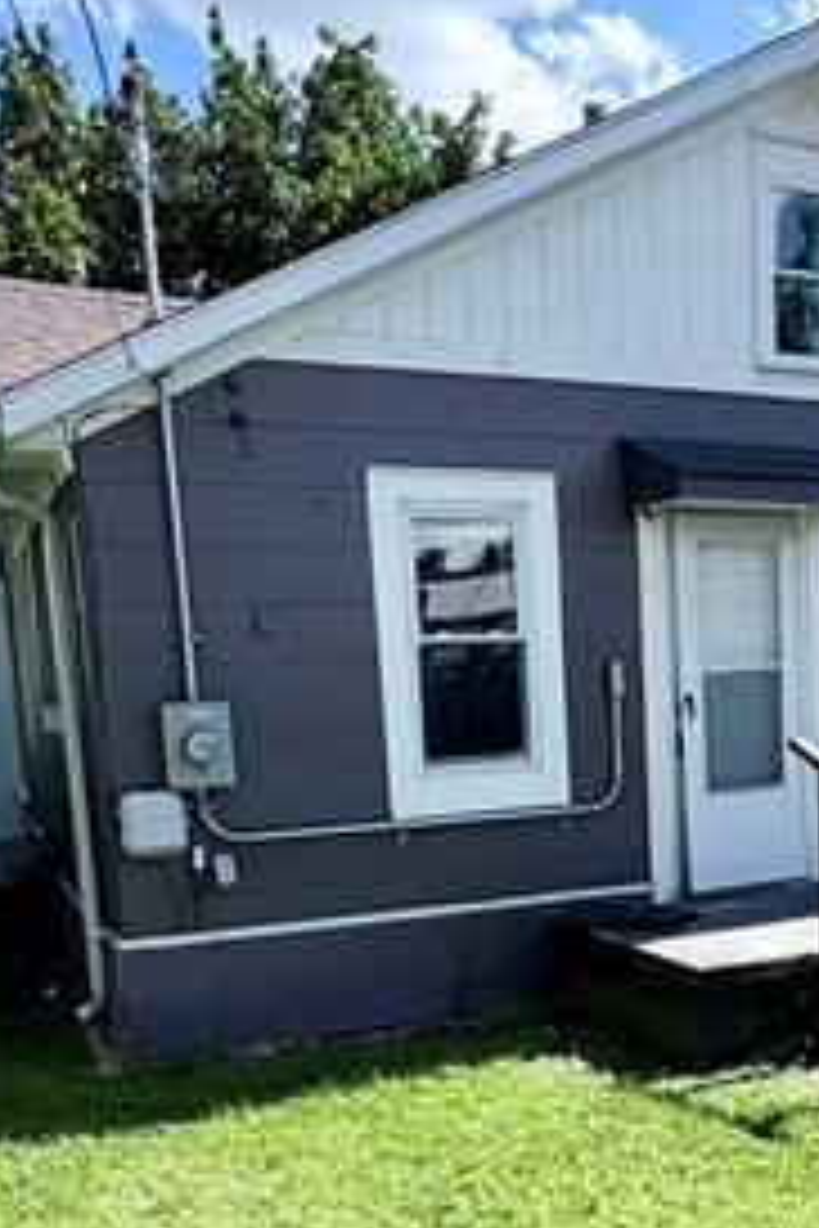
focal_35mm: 41
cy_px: 918
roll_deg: +2.4
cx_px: 662
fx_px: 1399
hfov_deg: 31.7
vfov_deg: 45.8
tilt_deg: -9.6
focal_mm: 2.22
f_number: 2.2
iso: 32
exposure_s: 1/841
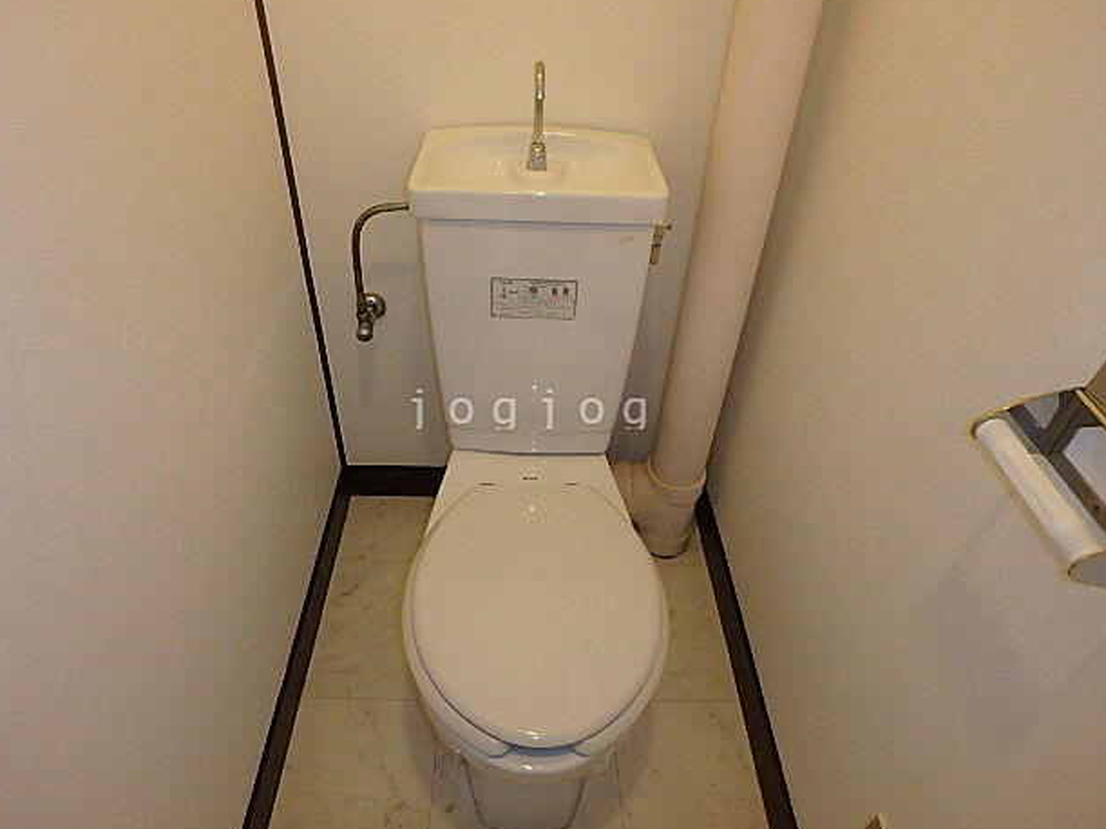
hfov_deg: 76.4
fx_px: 703
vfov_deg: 61.1
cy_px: 407
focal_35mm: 22
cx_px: 532
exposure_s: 1/30
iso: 400
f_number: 3.5
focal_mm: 3.7
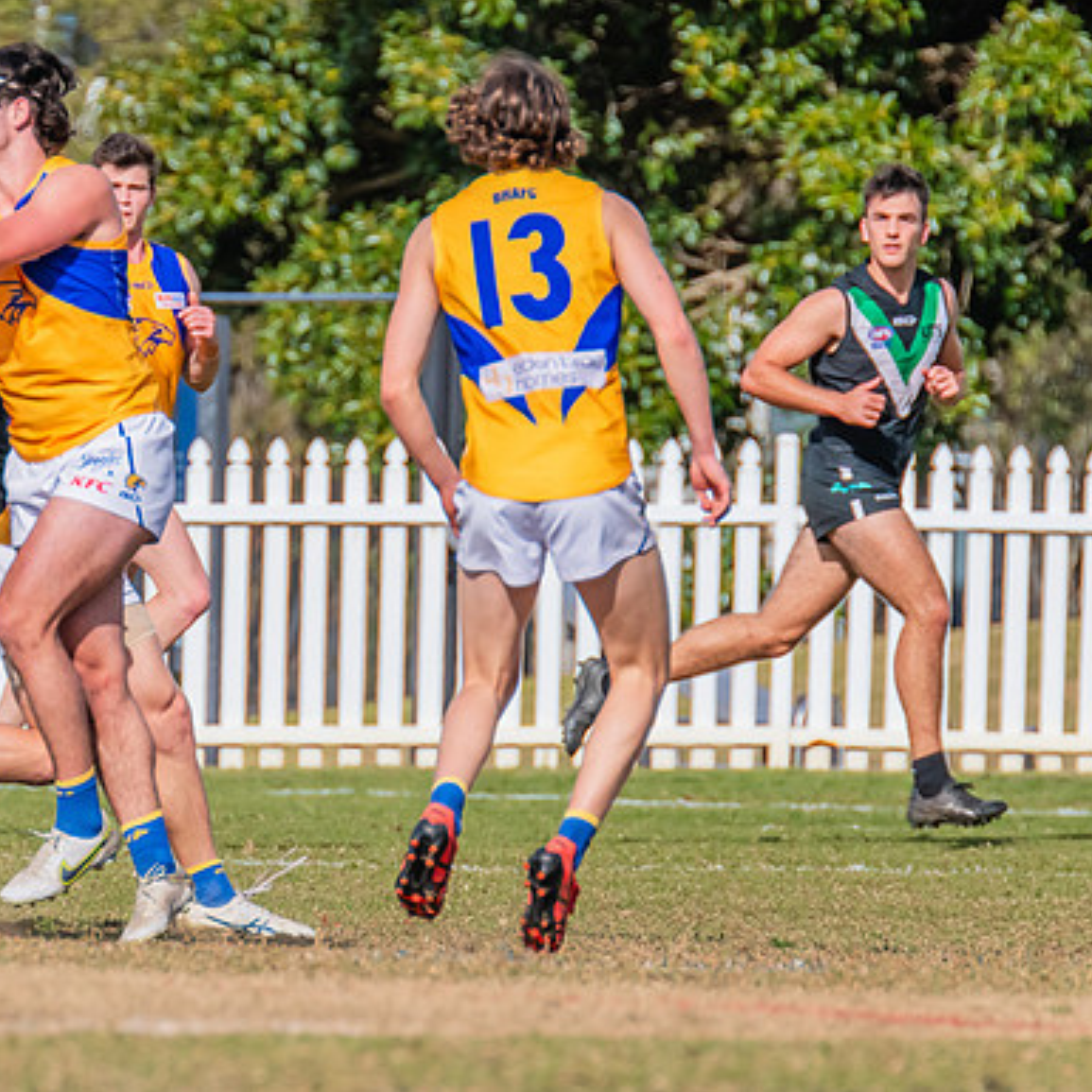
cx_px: -20
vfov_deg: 1.5
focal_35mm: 1162
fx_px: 41472
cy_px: 335
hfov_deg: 1.5
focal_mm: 600
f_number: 10
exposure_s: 1/2000
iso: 800
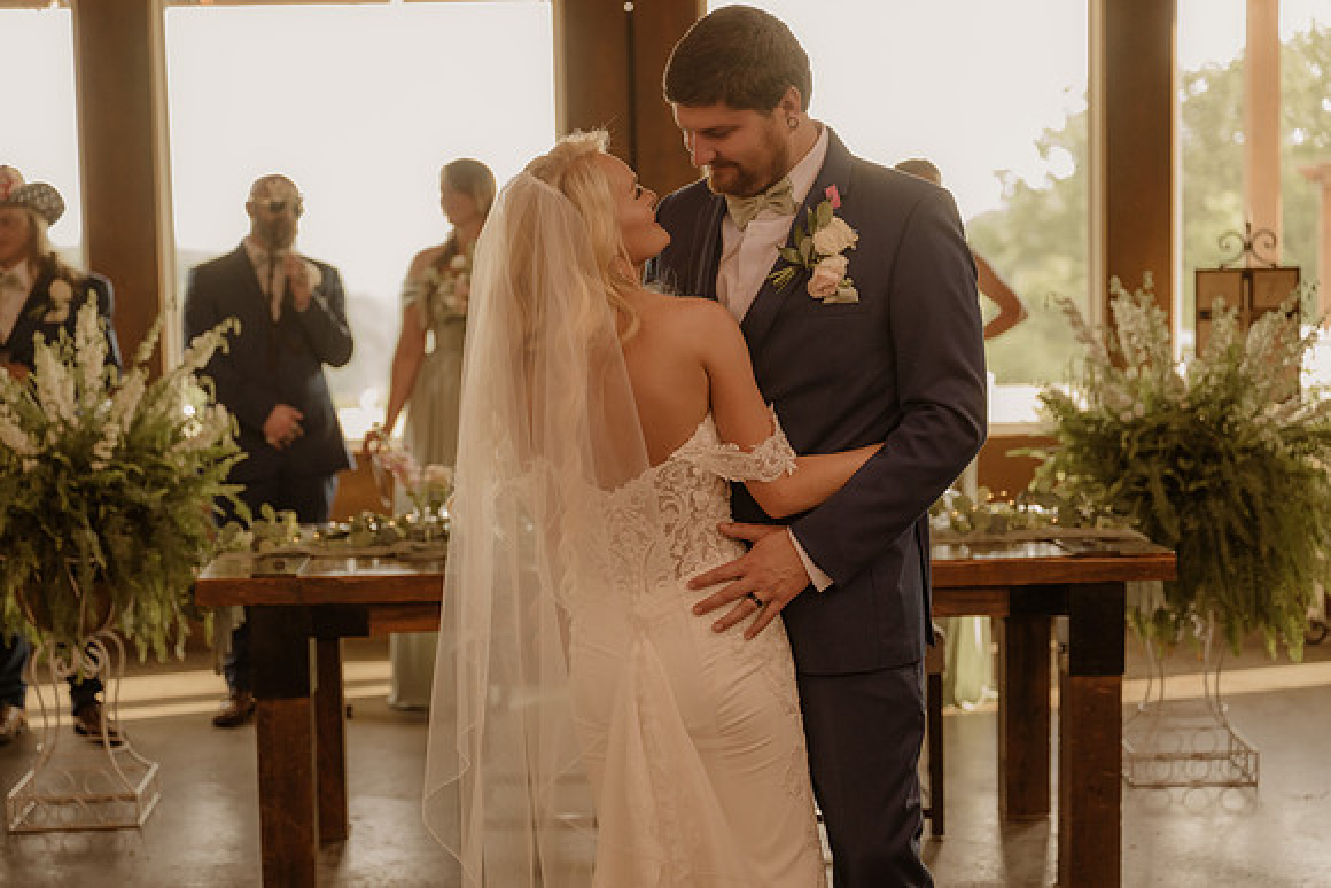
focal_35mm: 62
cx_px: 666
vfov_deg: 21.9
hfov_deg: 32.4
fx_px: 2293
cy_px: 444
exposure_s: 1/250
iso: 1000
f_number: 2.8
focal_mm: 62
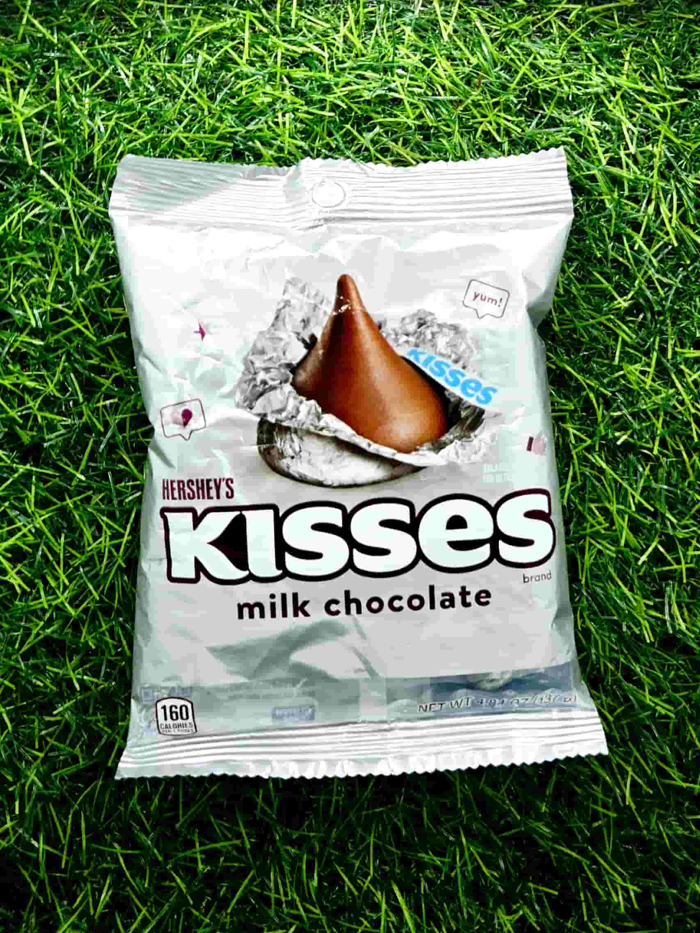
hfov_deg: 58.9
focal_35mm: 23
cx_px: 350
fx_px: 620
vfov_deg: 73.9
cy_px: 466
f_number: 1.8
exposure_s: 1/526
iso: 100
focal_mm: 5.4
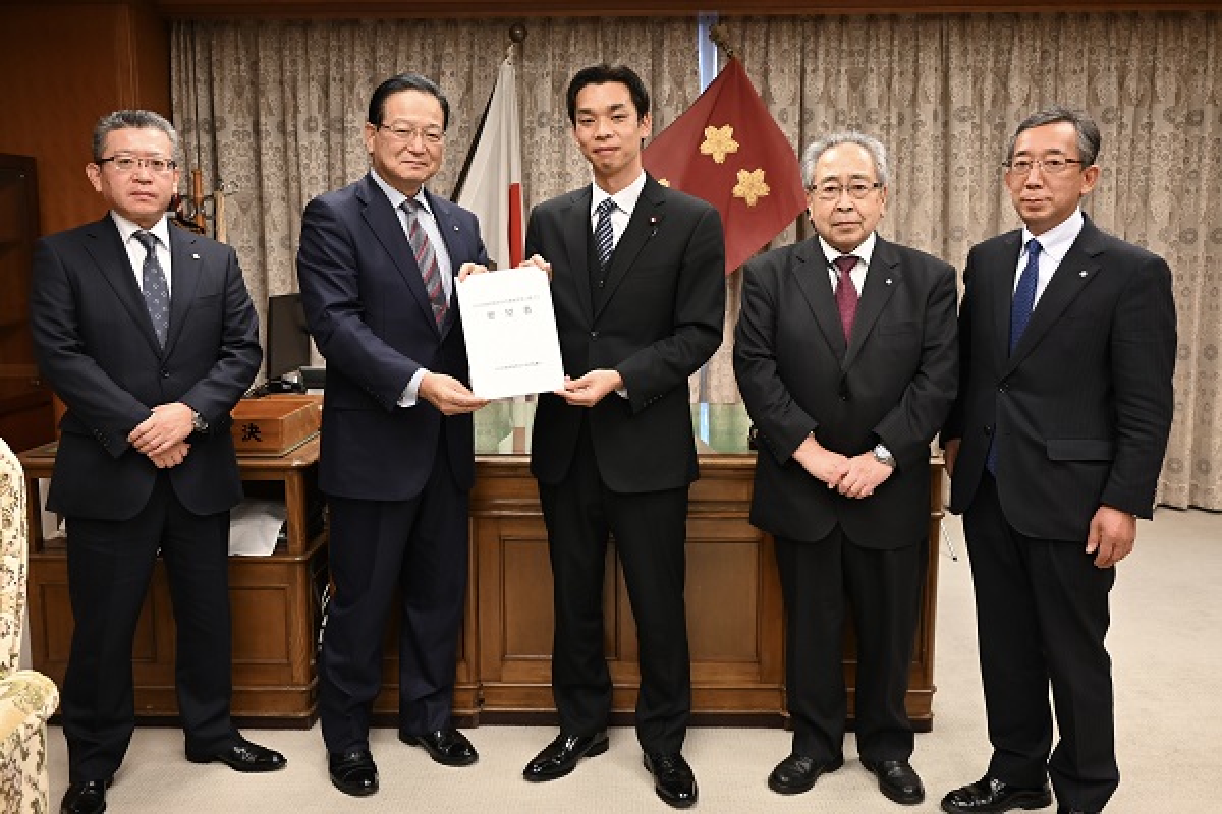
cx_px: 611
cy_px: 407
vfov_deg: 45.0
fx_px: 984
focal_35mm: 29
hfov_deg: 63.7
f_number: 4.5
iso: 1100
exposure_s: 1/125
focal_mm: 29
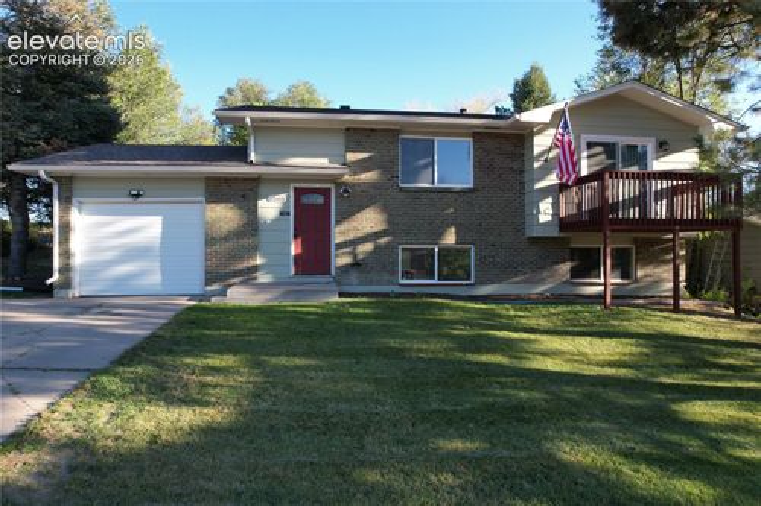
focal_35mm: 22
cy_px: 253
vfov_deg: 57.2
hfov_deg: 78.6
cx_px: 380
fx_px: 465
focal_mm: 8.38
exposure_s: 1/350
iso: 110
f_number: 2.8
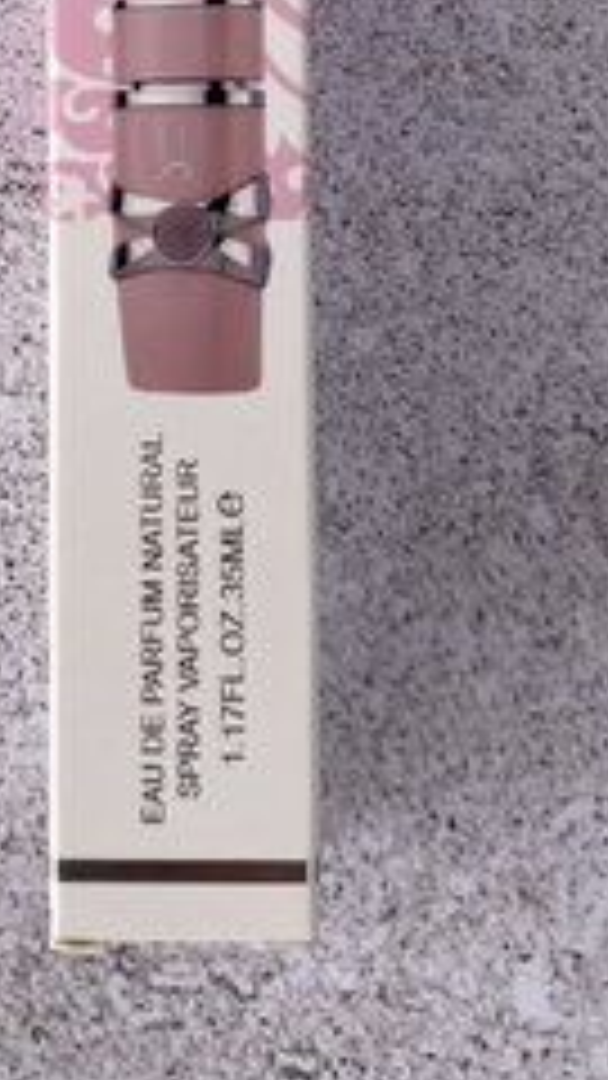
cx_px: 162
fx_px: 1806
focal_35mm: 63
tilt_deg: -86.2
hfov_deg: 19.0
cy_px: 29
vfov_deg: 31.1
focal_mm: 4.25
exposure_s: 1/1377
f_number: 1.8
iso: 32
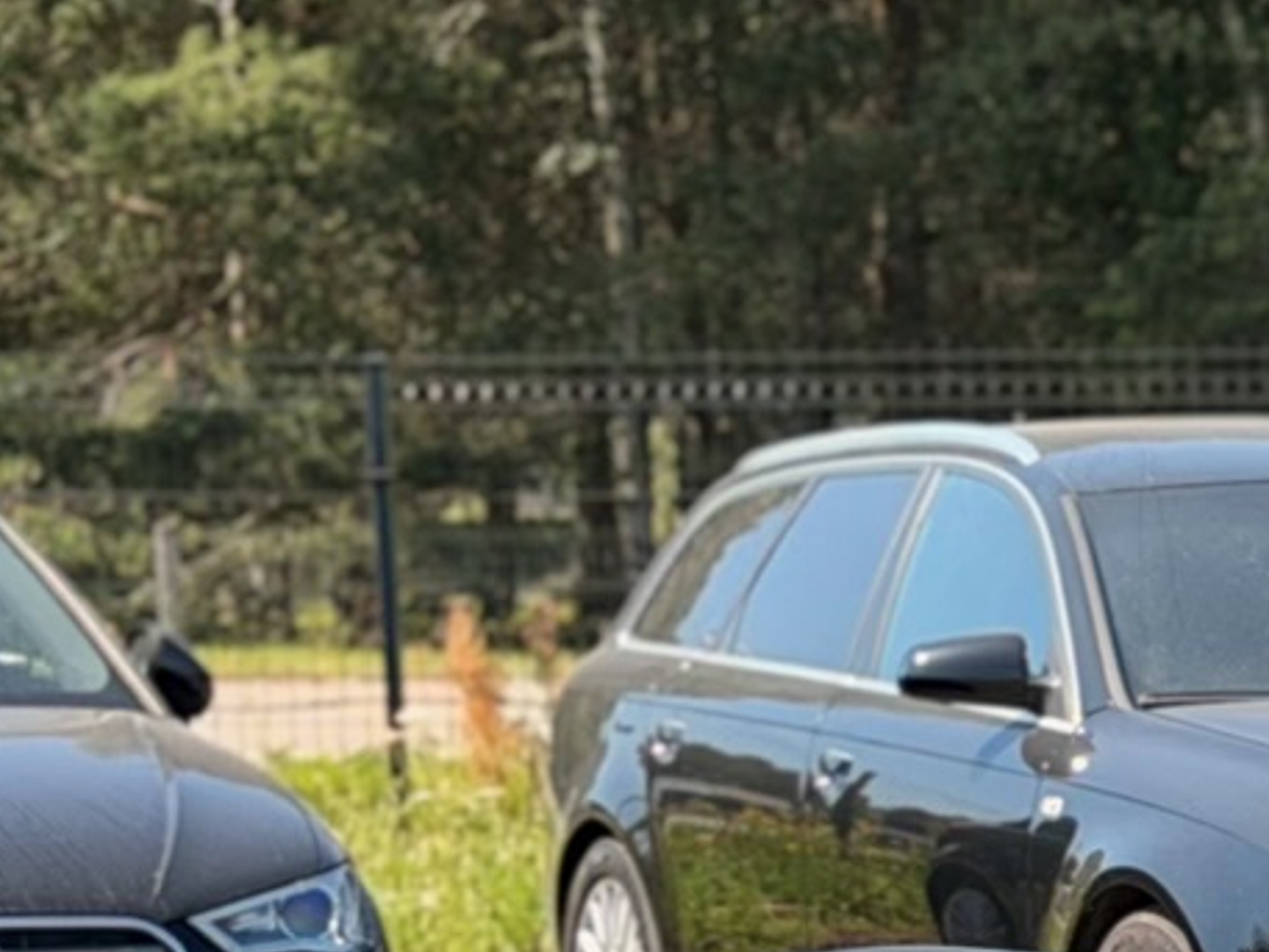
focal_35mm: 215
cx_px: 2294
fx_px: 7884
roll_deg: +1.5
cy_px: 1288
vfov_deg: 6.8
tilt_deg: -6.7
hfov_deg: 8.8
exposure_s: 1/2146
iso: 100
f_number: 1.78
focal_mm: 6.76
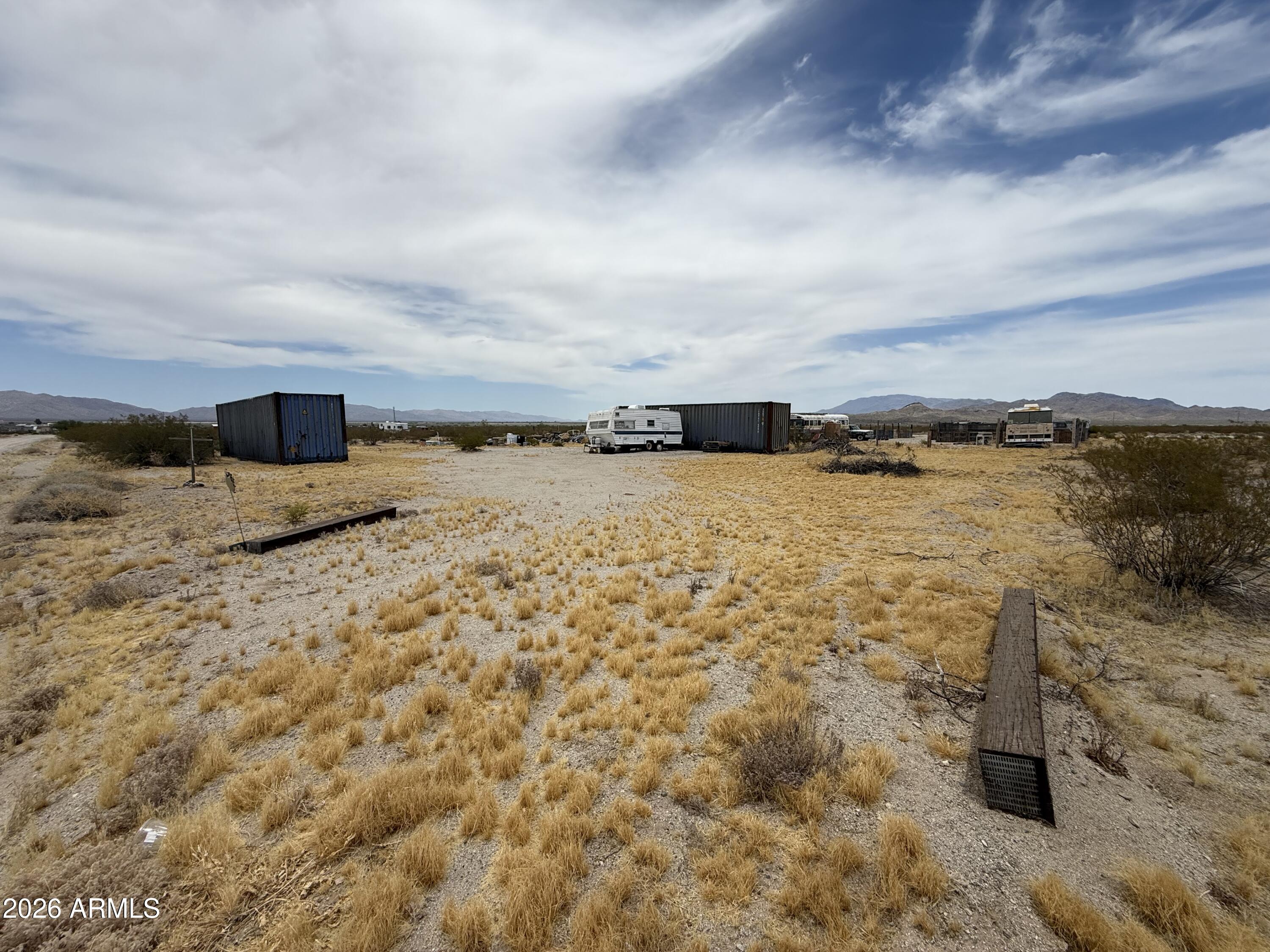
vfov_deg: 85.7
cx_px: 635
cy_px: 476
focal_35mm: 14
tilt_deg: -5.8
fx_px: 514
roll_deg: +0.5
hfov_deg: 102.1
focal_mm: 2.22
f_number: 2.2
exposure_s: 1/4425
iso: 50
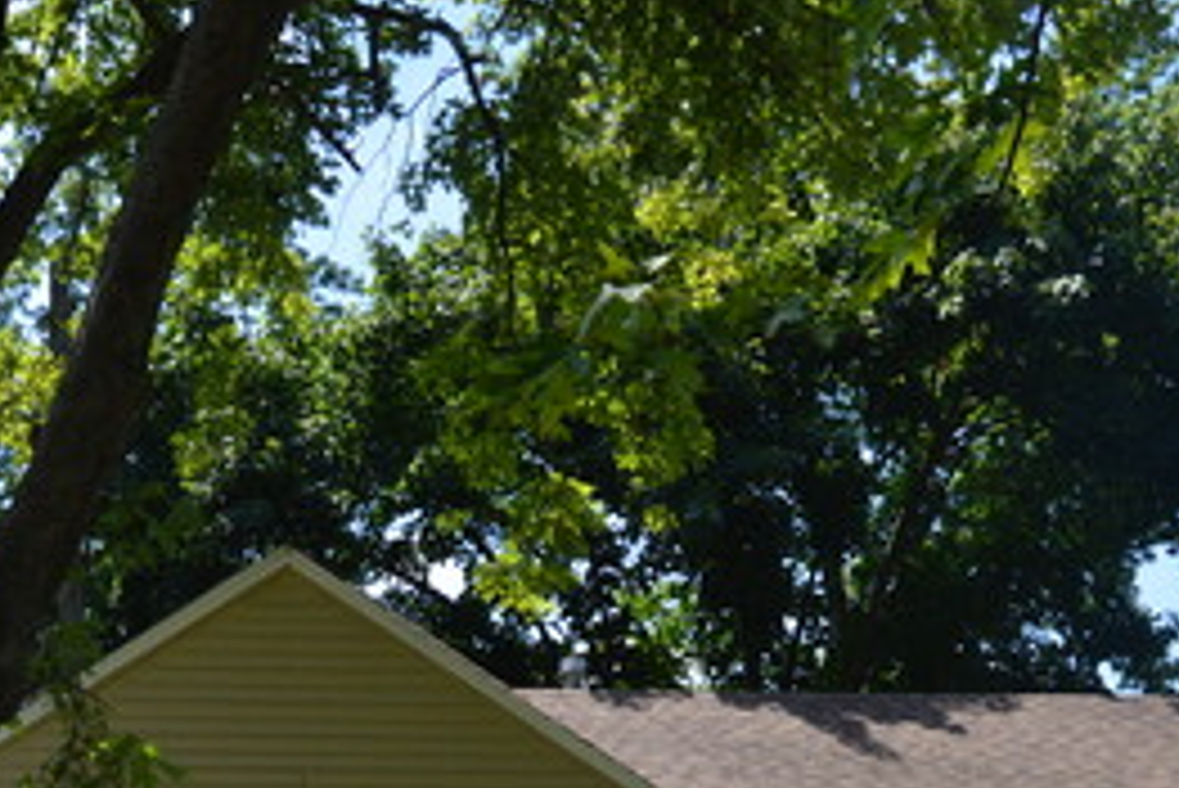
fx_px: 2760
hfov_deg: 24.1
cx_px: 446
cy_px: 932
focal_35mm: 84
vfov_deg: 15.7
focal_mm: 23
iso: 400
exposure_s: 1/400
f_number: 11
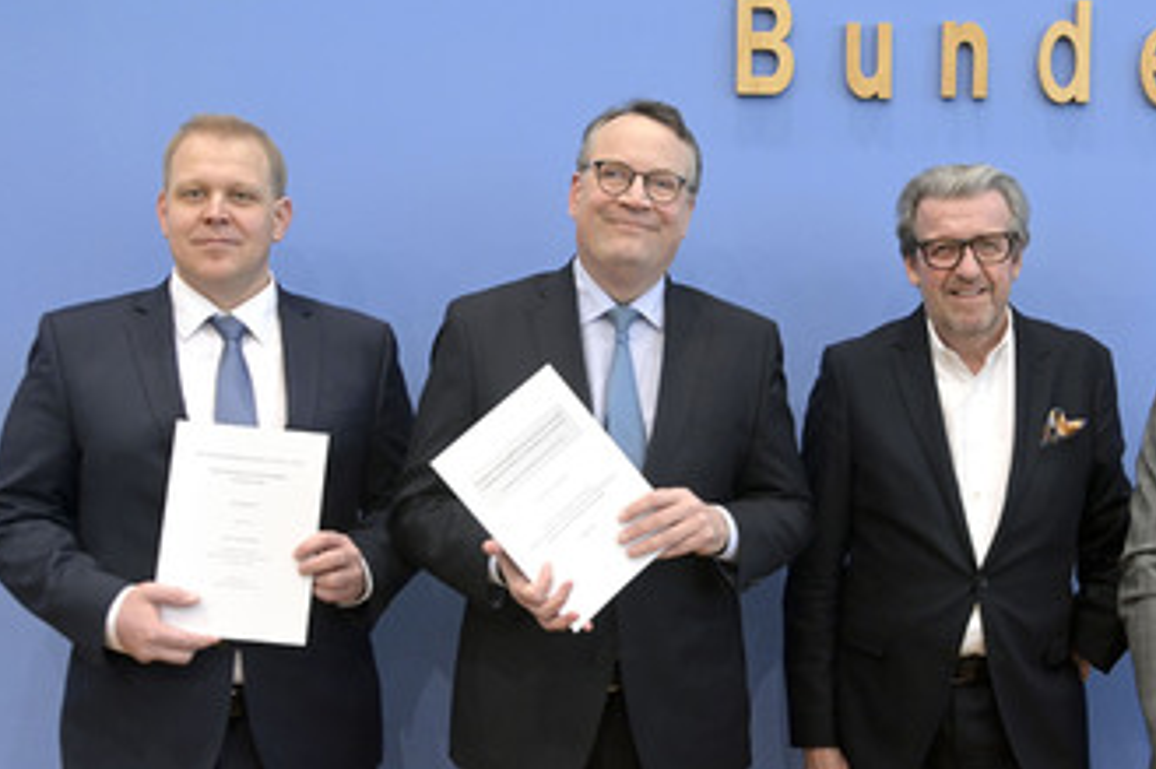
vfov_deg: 28.0
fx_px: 1540
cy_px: 400
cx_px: 747
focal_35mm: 48
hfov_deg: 40.7
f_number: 5
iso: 3200
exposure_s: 1/320
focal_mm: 35
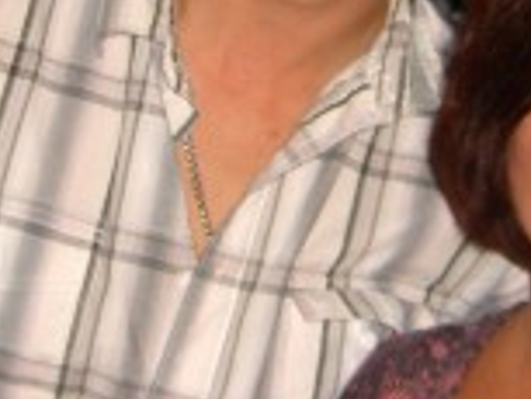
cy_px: 56
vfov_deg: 9.9
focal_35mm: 149
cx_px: 205
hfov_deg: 13.2
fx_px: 2287
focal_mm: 7.9
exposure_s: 1/60
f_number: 2.8
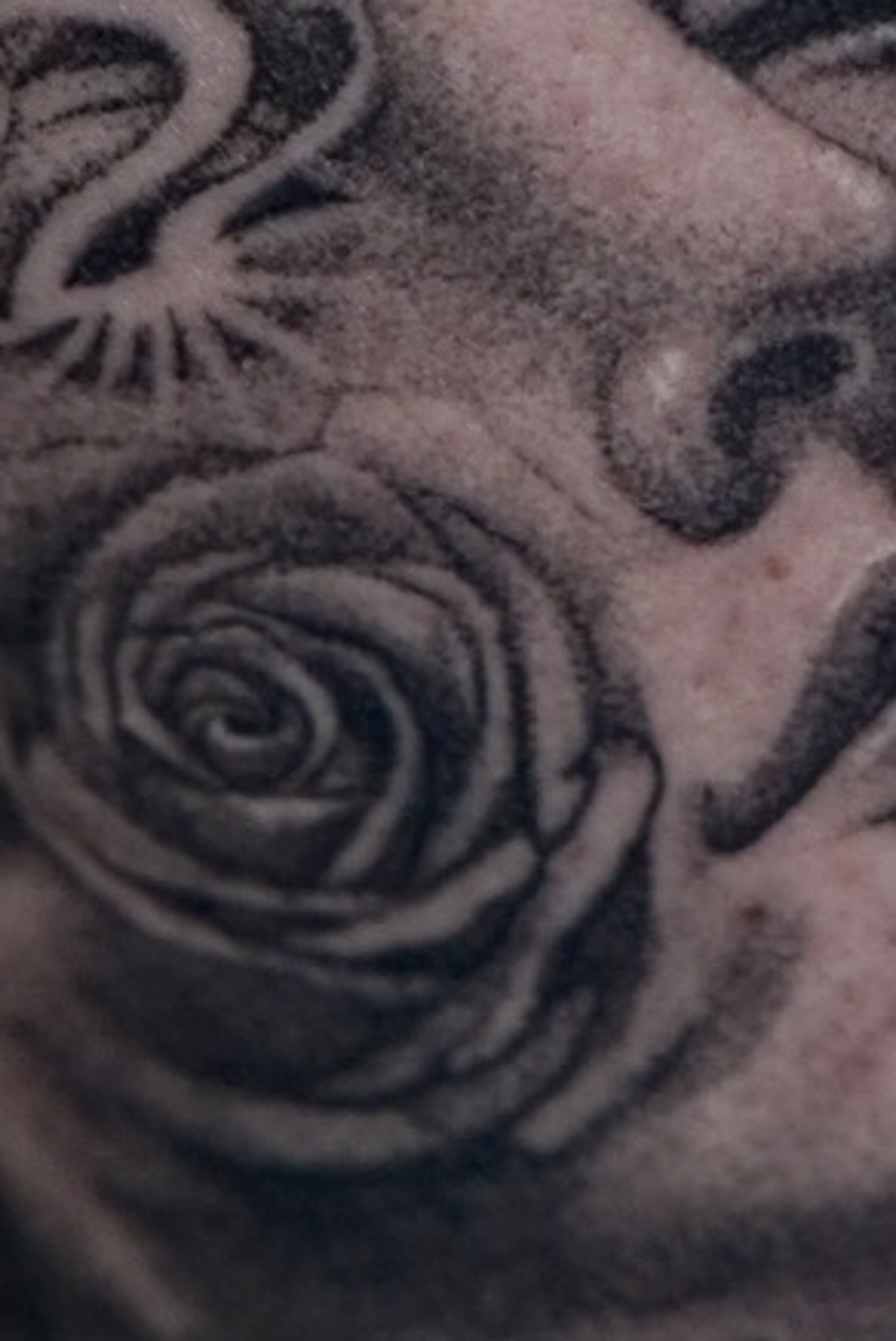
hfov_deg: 5.9
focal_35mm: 233
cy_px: 304
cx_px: 651
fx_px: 8684
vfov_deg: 8.8
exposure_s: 1/100
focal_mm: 42
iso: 640
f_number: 2.8
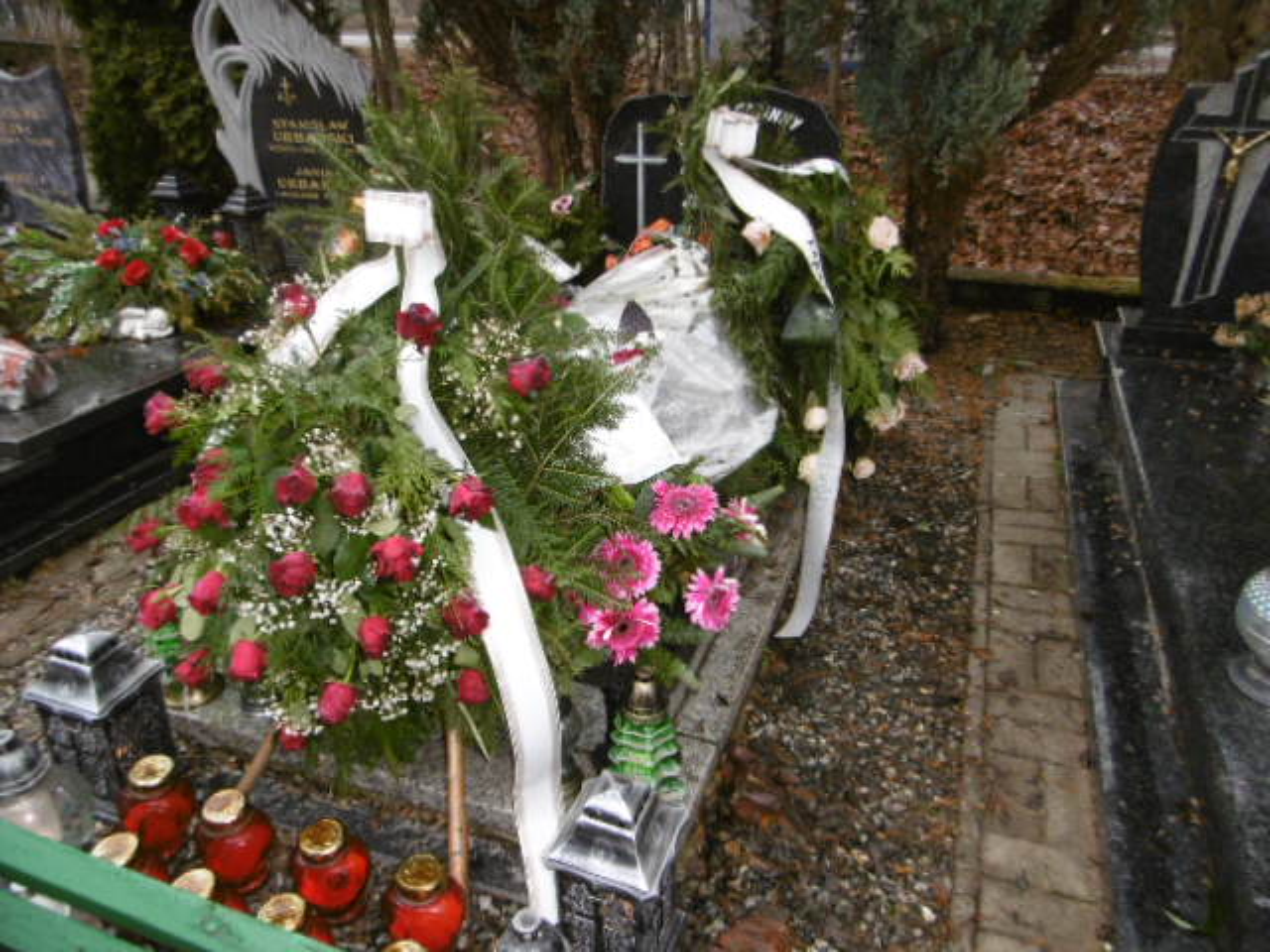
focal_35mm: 24
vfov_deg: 56.8
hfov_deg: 71.6
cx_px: 635
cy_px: 476
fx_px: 881
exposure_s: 1/60
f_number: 3.1
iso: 250
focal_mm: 4.3
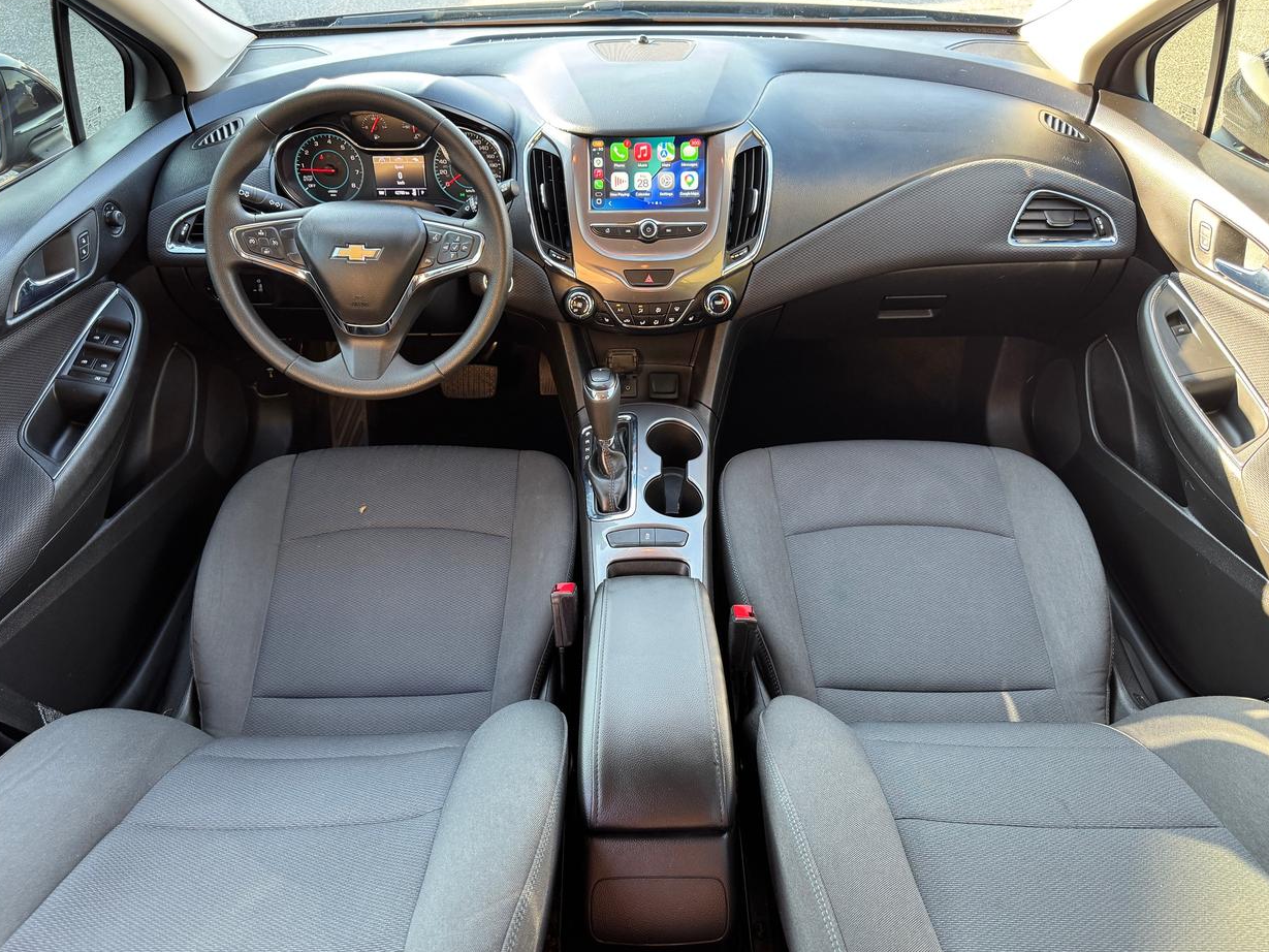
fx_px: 917
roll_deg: +0.6
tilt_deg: -38.5
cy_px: 482
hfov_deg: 69.4
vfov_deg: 54.9
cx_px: 633
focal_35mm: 25
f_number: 1.78
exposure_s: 1/93
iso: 200
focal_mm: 6.76
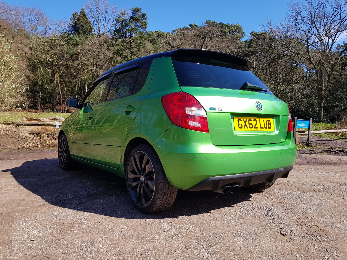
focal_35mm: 26
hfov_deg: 67.3
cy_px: 130
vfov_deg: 53.1
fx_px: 261
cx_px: 174
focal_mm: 4.2
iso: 40
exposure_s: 1/1180
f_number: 1.7
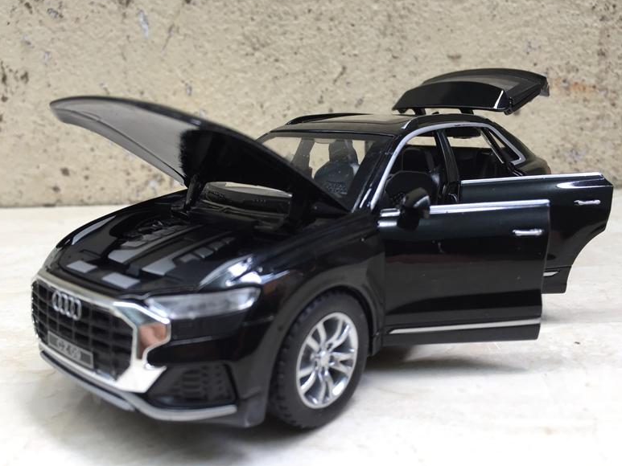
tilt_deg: -11.7
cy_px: 229
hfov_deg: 60.0
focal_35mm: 30
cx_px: 315
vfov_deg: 46.8
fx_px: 539
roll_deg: -0.3
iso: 50
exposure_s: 1/100
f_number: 2.2
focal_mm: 4.15
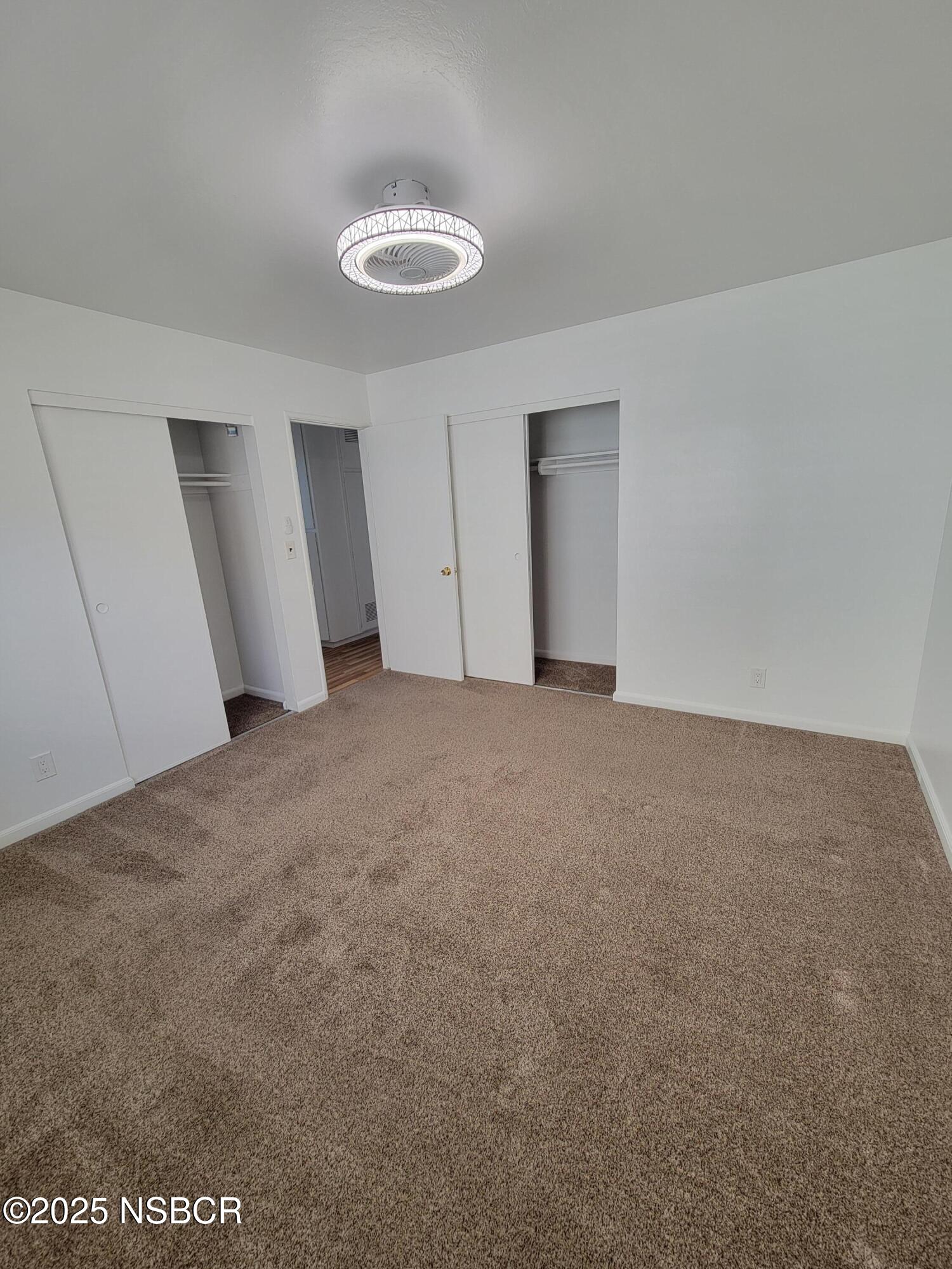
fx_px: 477
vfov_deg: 106.2
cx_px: 476
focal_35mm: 13
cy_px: 634
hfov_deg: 89.9
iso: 80
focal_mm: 2.2
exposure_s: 1/50
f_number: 2.2
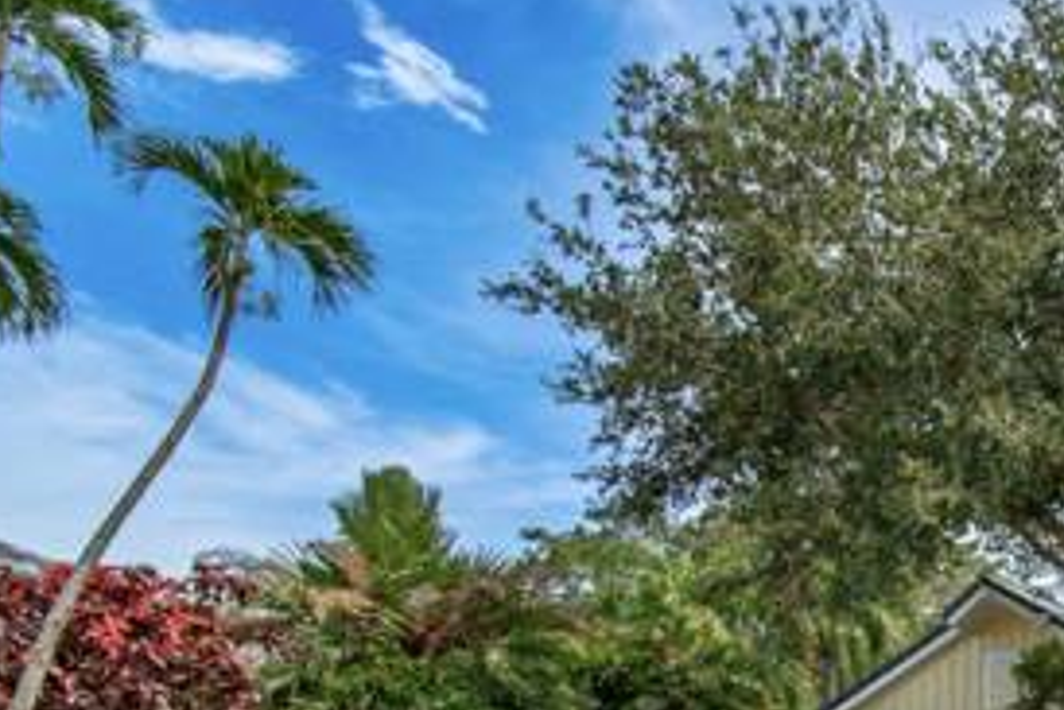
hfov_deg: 42.0
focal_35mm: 35
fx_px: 1035
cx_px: 1192
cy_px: 807
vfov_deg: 32.6
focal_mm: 10
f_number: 9
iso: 200
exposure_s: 1/320
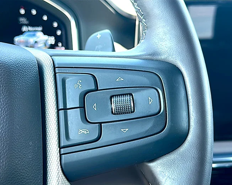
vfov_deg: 32.7
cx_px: 116
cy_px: 92
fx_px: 316
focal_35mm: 46
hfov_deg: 40.3
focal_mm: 6.86
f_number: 1.78
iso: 64
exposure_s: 1/70
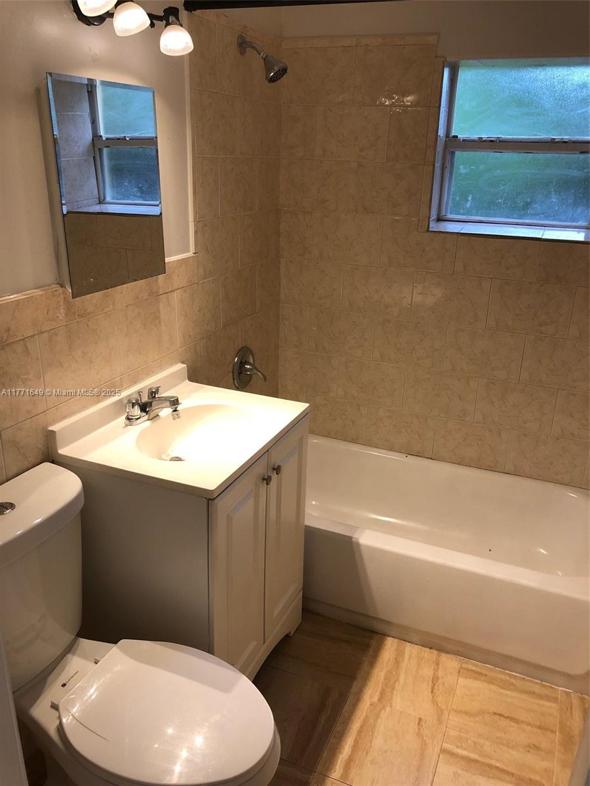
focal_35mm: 28
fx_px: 636
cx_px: 295
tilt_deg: -19.8
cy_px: 393
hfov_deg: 49.7
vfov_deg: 63.4
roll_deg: -1.5
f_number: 1.8
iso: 32
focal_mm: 3.99
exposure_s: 1/30
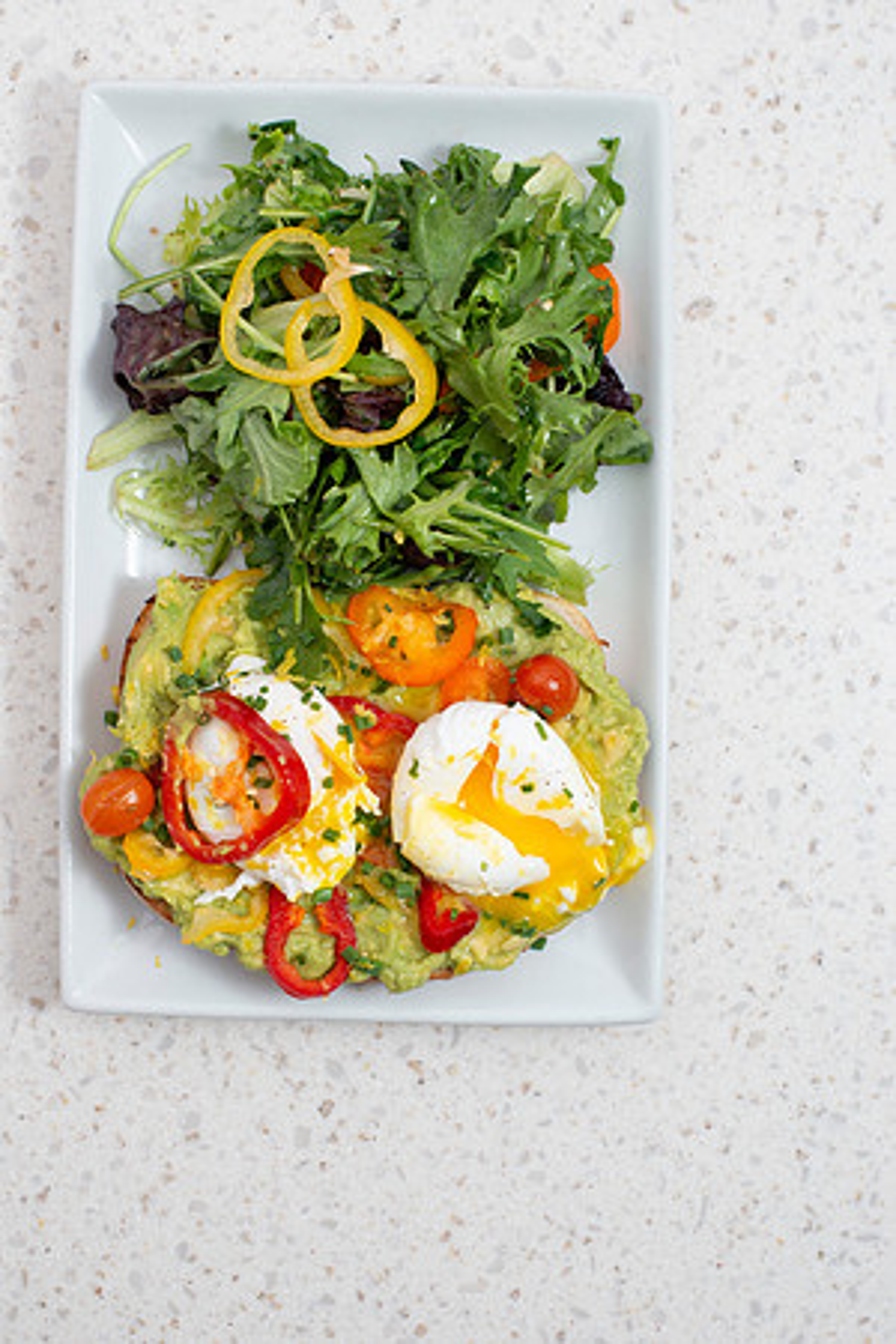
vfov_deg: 39.6
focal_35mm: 50
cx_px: 448
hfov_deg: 27.0
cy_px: 672
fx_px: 1867
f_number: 8
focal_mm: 50
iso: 200
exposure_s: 1/250
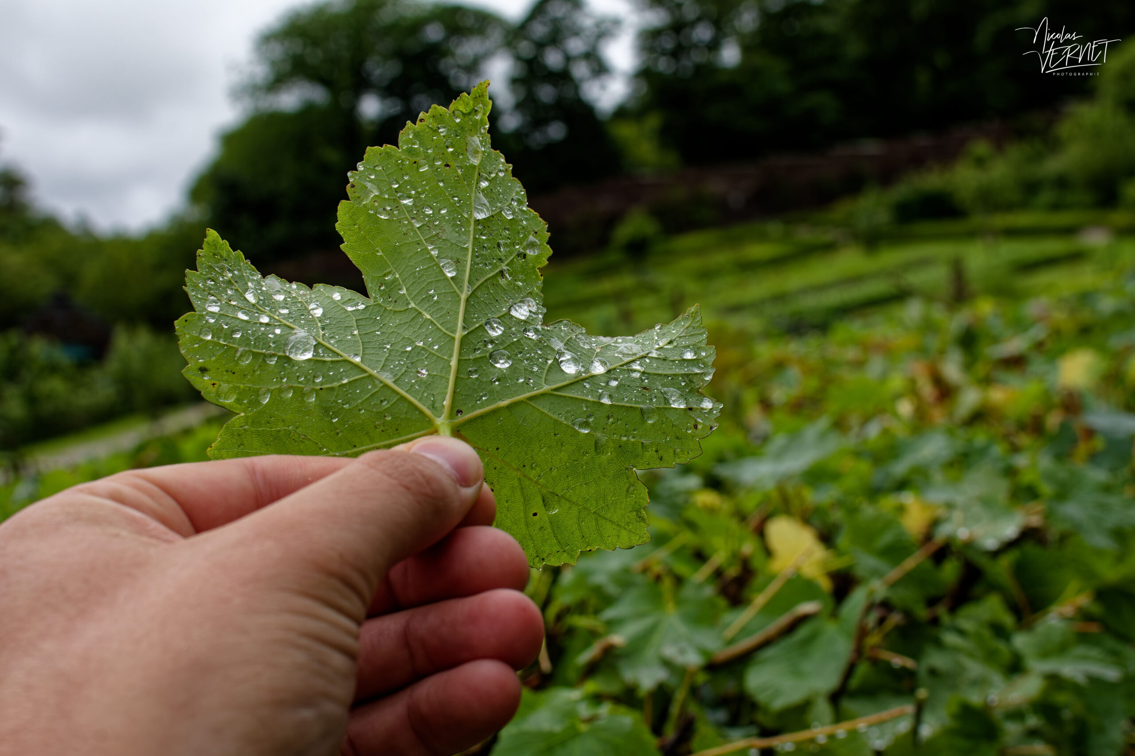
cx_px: 568
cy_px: 378
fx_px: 1655
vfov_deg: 25.7
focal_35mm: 52
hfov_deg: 37.9
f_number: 8
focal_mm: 35
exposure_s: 1/500
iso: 400
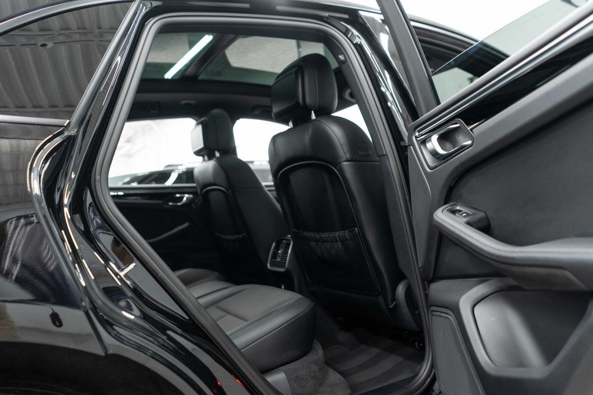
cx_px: 296
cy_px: 198
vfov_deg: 46.4
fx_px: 461
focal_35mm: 28
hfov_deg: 65.5
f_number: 3.2
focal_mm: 28
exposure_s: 1/50
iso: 1250
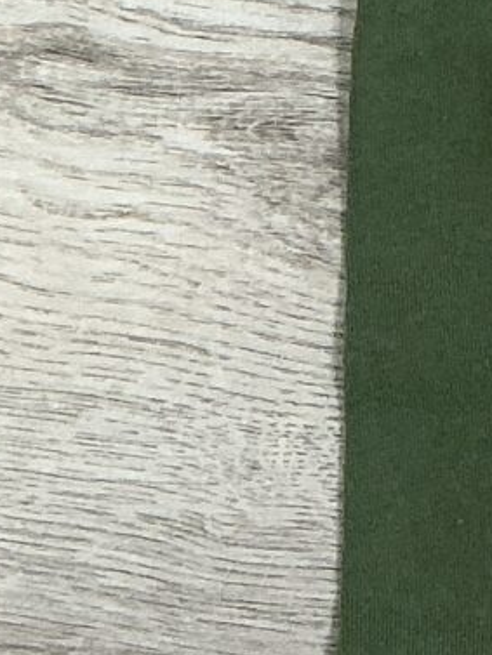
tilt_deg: -83.7
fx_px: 3731
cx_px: 1259
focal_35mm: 197
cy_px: 241
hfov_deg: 7.0
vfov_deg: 10.0
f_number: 1.8
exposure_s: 1/50
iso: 50
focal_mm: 3
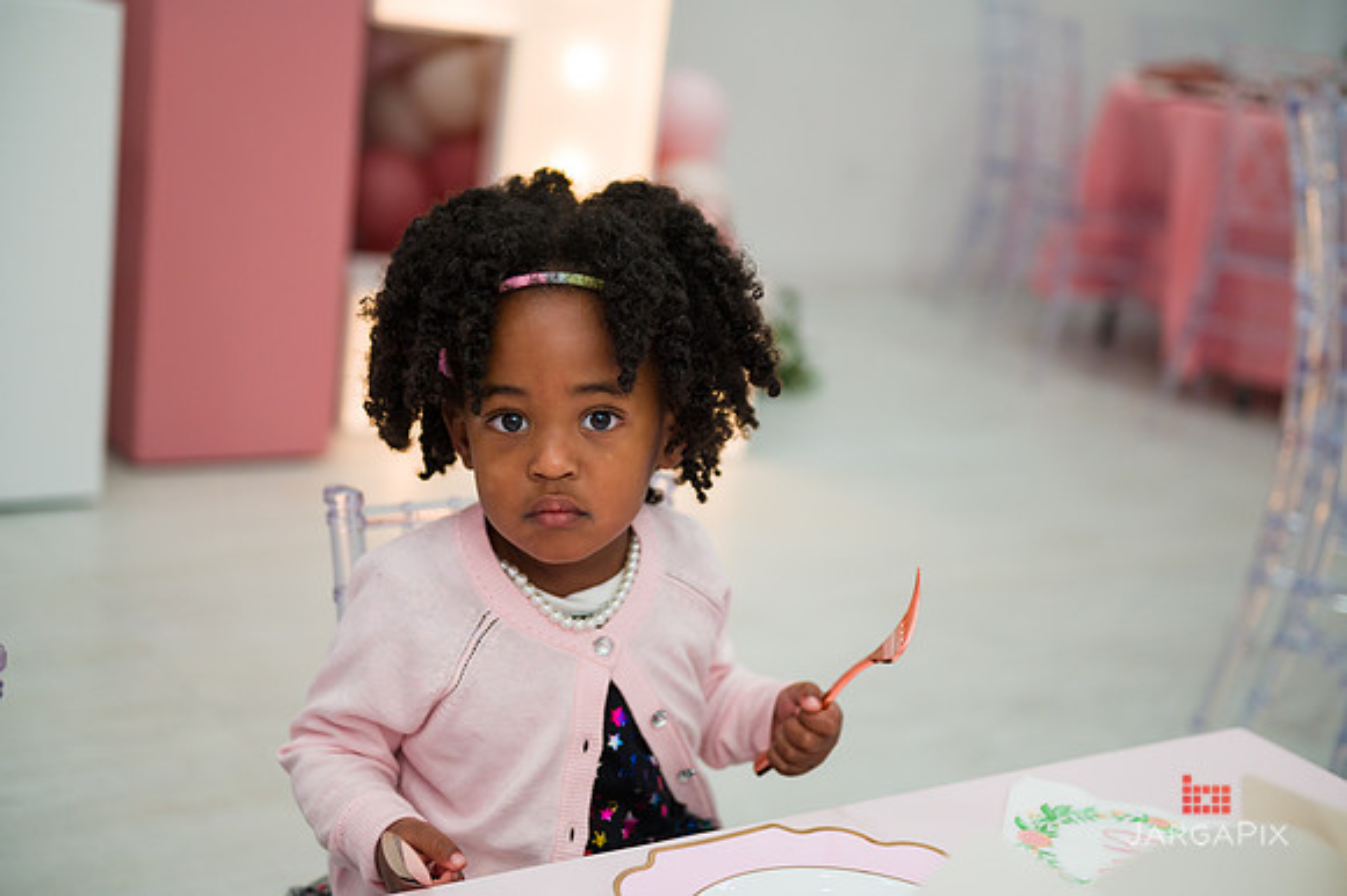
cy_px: 448
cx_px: 674
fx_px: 2057
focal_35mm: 55
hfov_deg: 36.3
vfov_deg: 24.6
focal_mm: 55
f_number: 3.2
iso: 800
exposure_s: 1/200
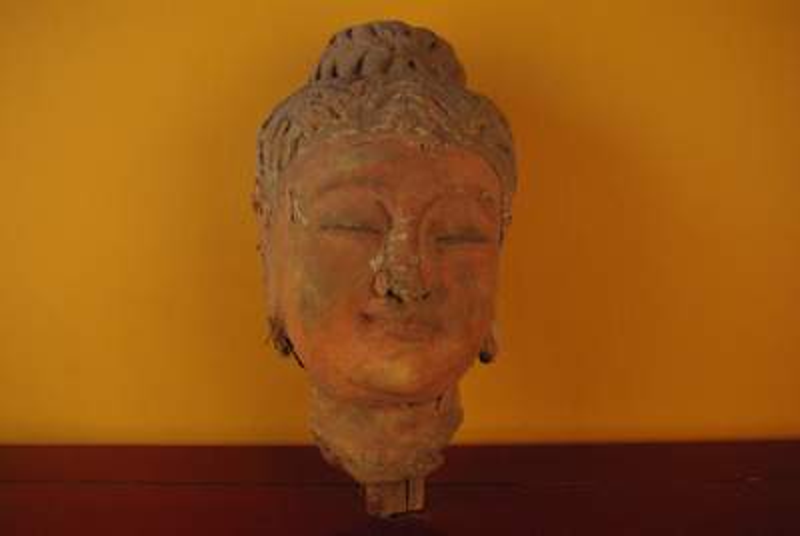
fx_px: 690
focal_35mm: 31
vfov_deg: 42.5
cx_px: 400
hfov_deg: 60.2
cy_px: 268
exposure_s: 1/60
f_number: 4.5
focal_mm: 21.25
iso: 1600
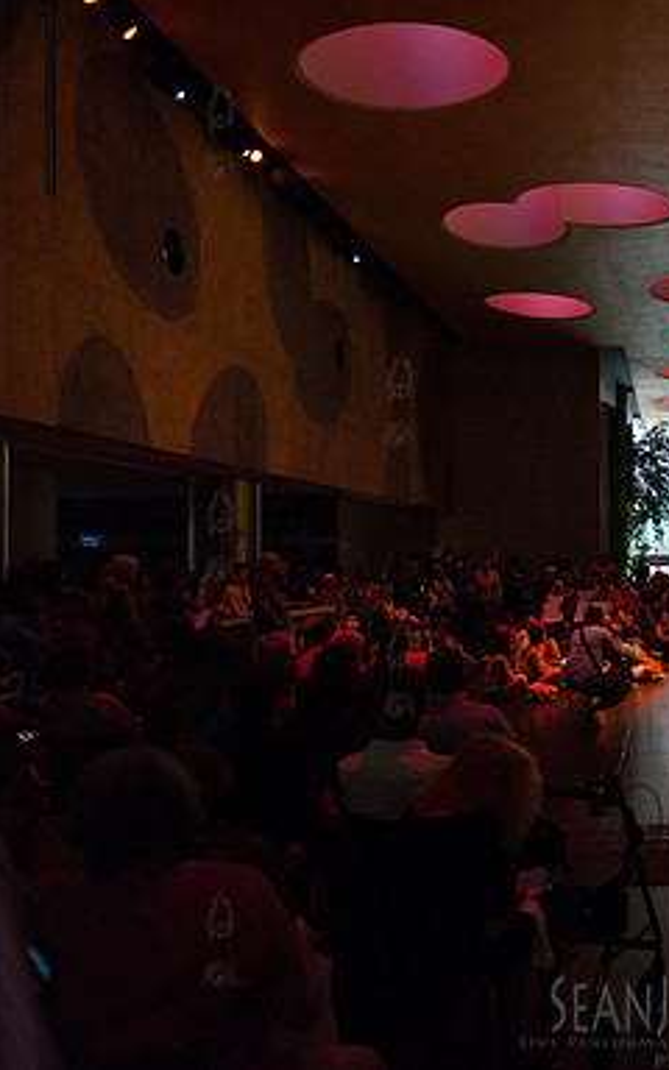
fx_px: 1079
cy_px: 534
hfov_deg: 30.4
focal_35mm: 37
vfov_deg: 52.7
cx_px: 758
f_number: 2.8
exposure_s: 1/500
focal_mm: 24
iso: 3200
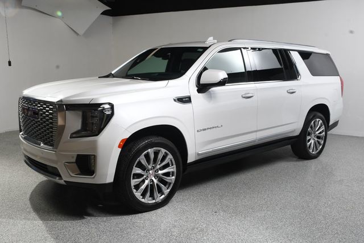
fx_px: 364
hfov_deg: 53.2
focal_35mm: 36
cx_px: 182
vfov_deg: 36.8
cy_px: 122
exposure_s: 1/160
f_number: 13
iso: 100
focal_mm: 24
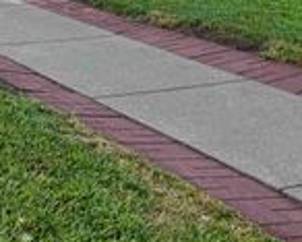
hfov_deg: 19.8
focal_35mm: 80
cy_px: -109
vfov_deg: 17.5
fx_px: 716
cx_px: -184
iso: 100
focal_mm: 6.76
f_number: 1.78
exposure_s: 1/426
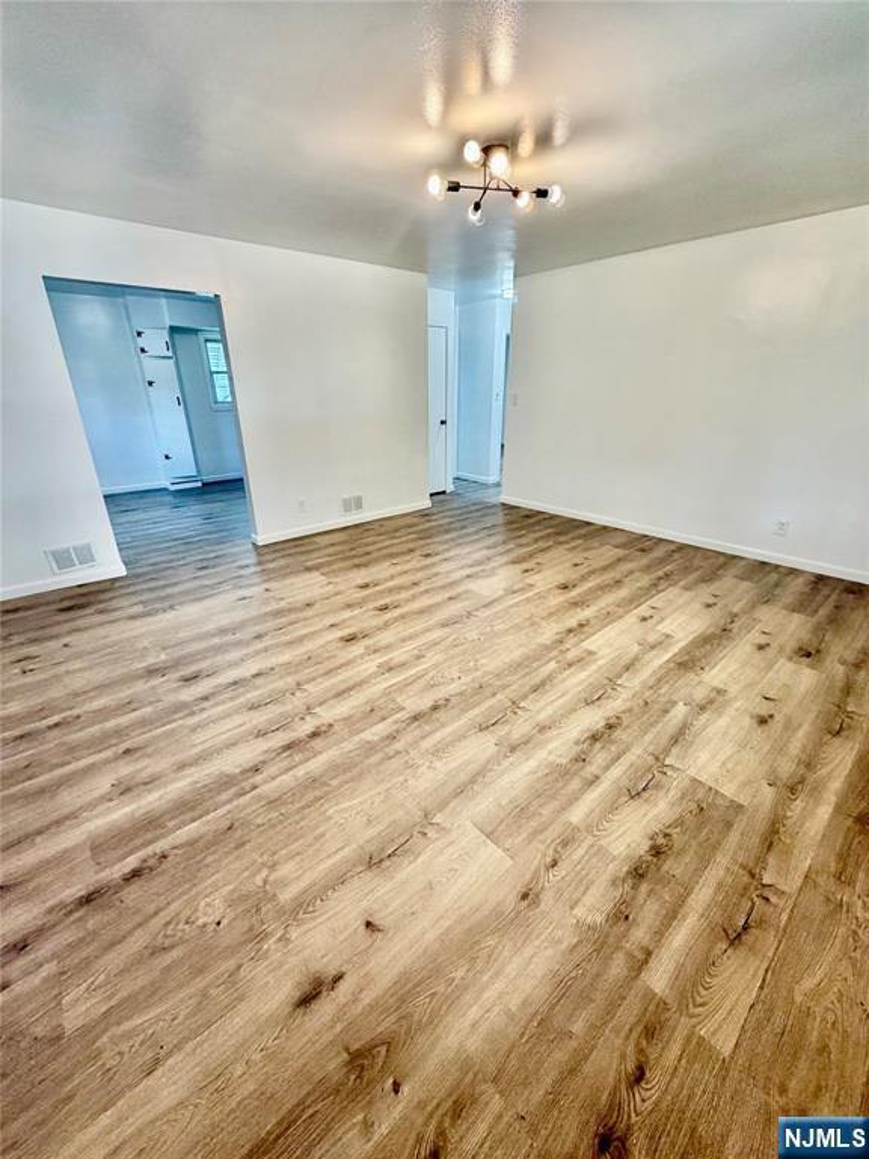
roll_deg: +0.3
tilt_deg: -22.1
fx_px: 469
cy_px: 580
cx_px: 434
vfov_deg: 102.1
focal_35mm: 14
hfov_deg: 85.7
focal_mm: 2.22
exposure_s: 1/120
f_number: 2.2
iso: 250
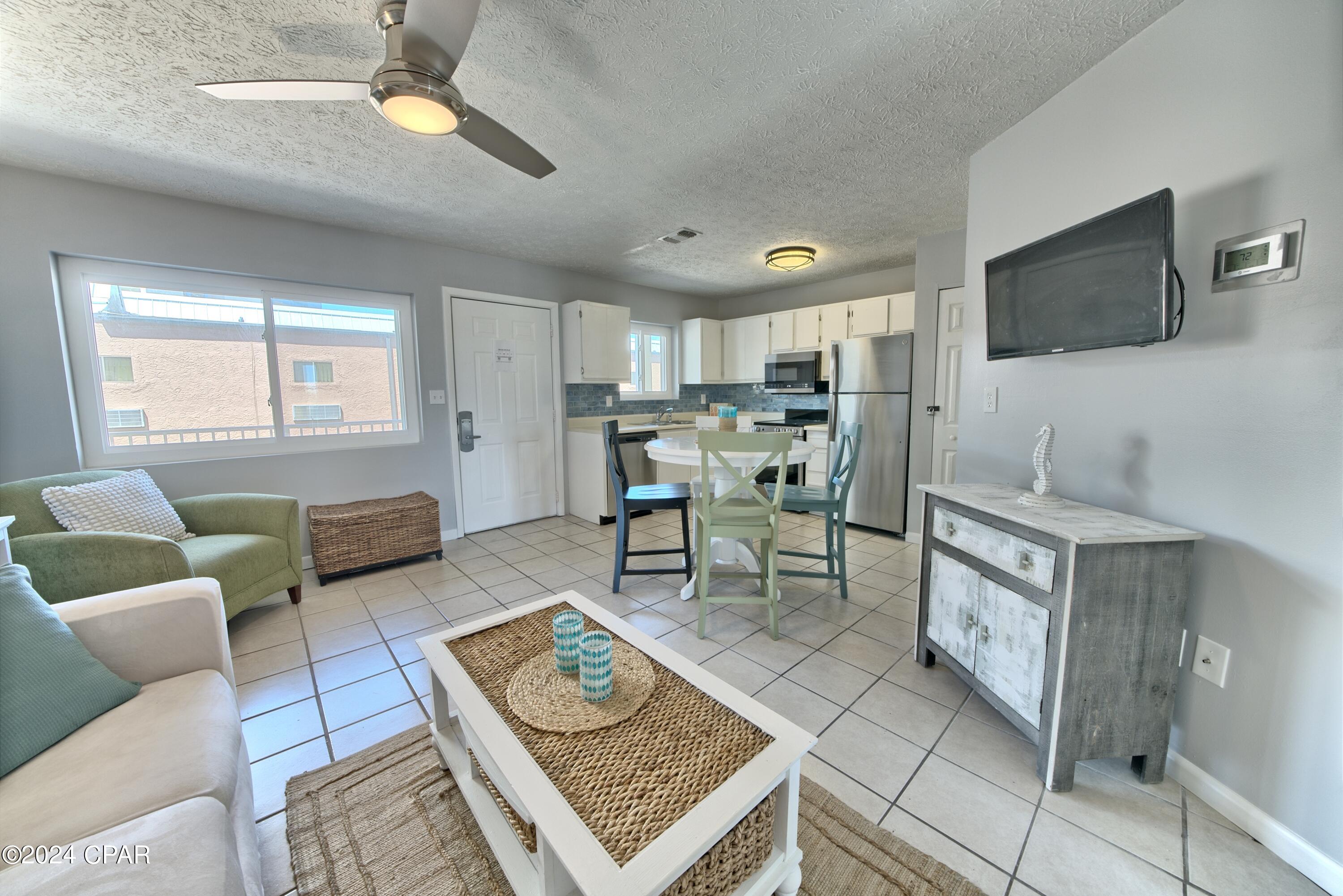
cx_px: 672
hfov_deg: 112.6
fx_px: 448
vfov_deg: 90.0
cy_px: 448
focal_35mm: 12
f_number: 9.5
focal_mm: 12
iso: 500
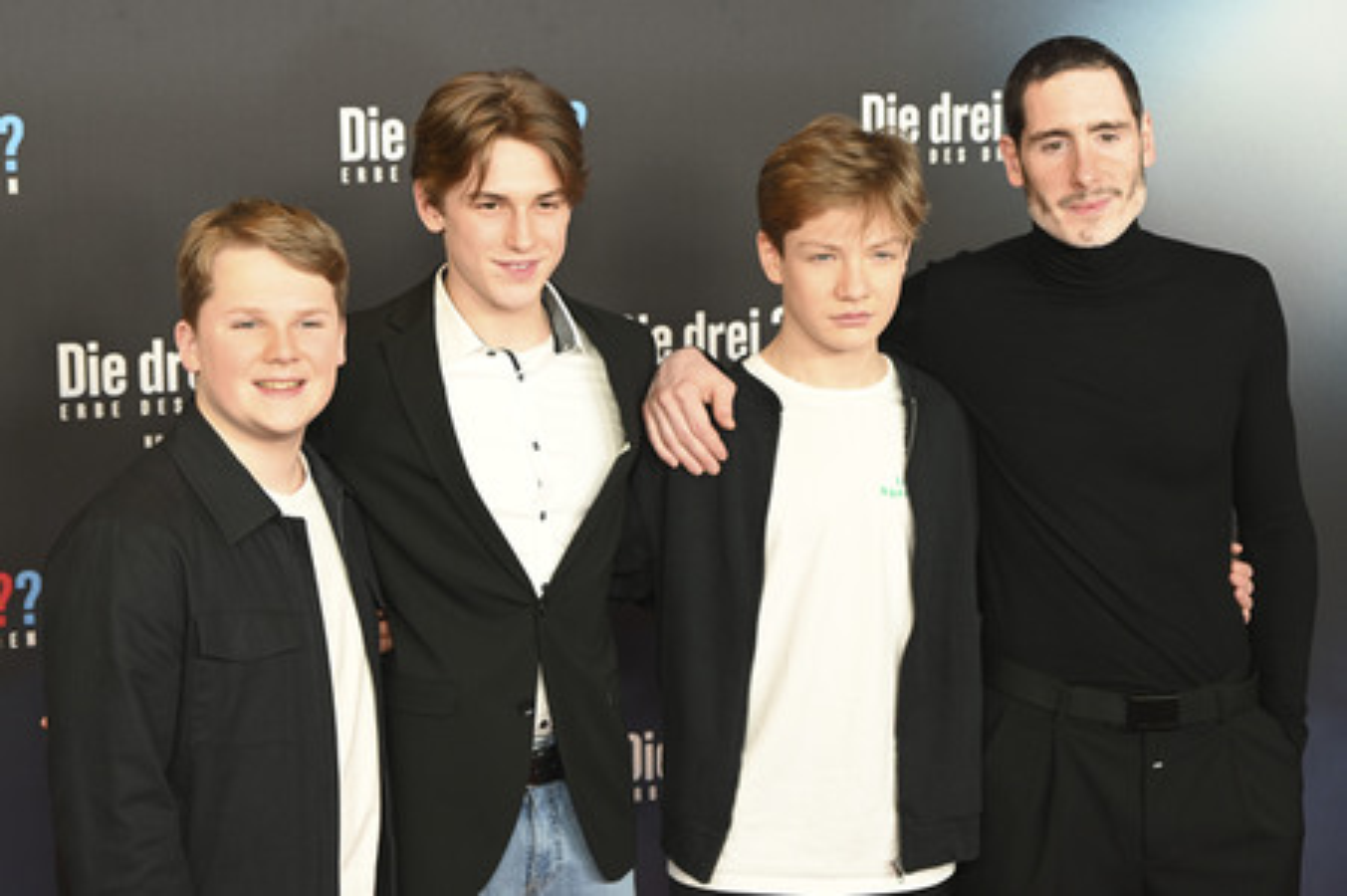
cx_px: 674
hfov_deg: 30.1
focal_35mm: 67
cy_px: 448
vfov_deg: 20.3
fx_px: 2505
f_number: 6
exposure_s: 1/160
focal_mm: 67
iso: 1250
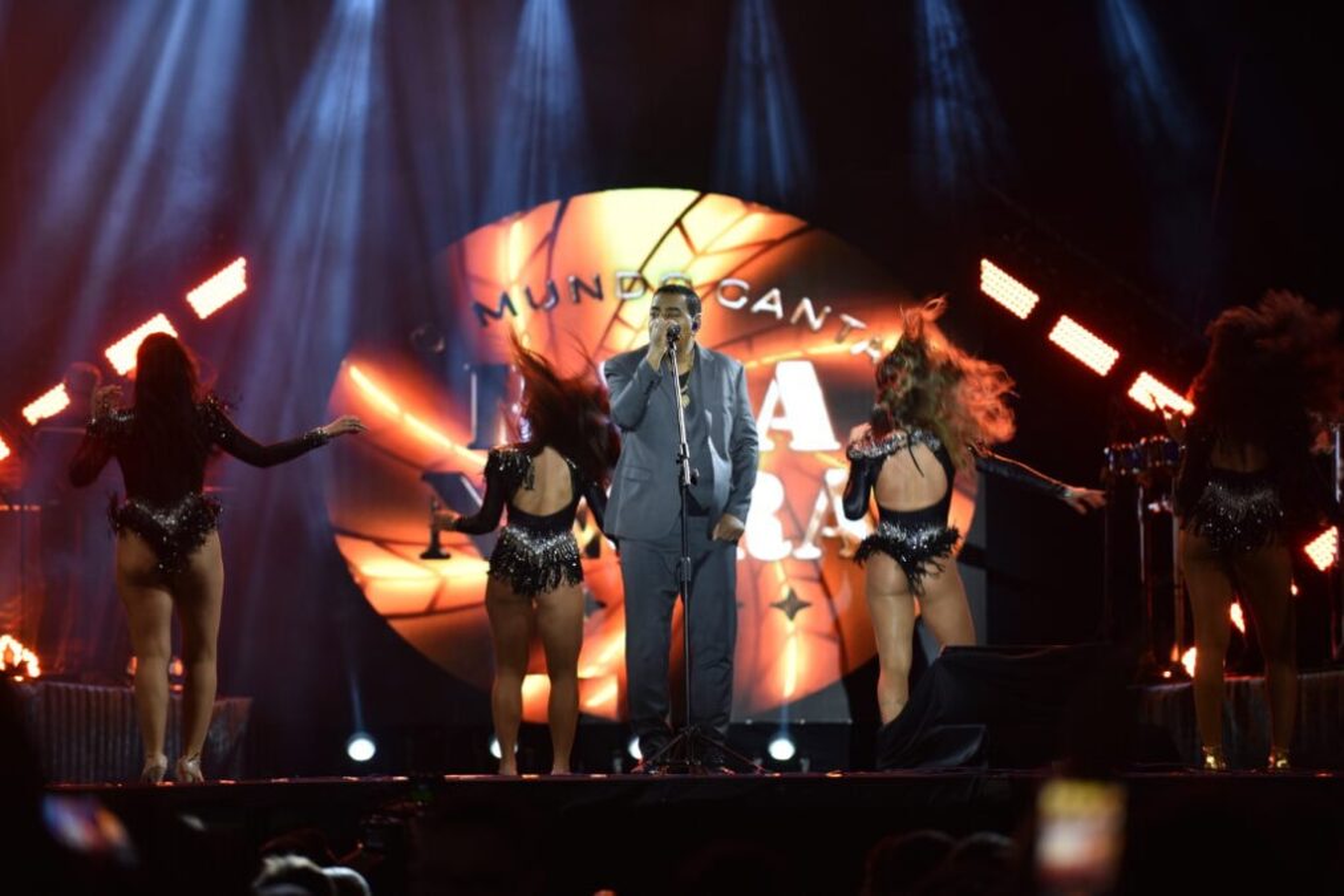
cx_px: 672
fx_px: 5787
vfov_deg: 8.9
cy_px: 448
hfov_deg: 13.2
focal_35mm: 155
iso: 100
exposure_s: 1/100
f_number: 2.8
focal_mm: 155
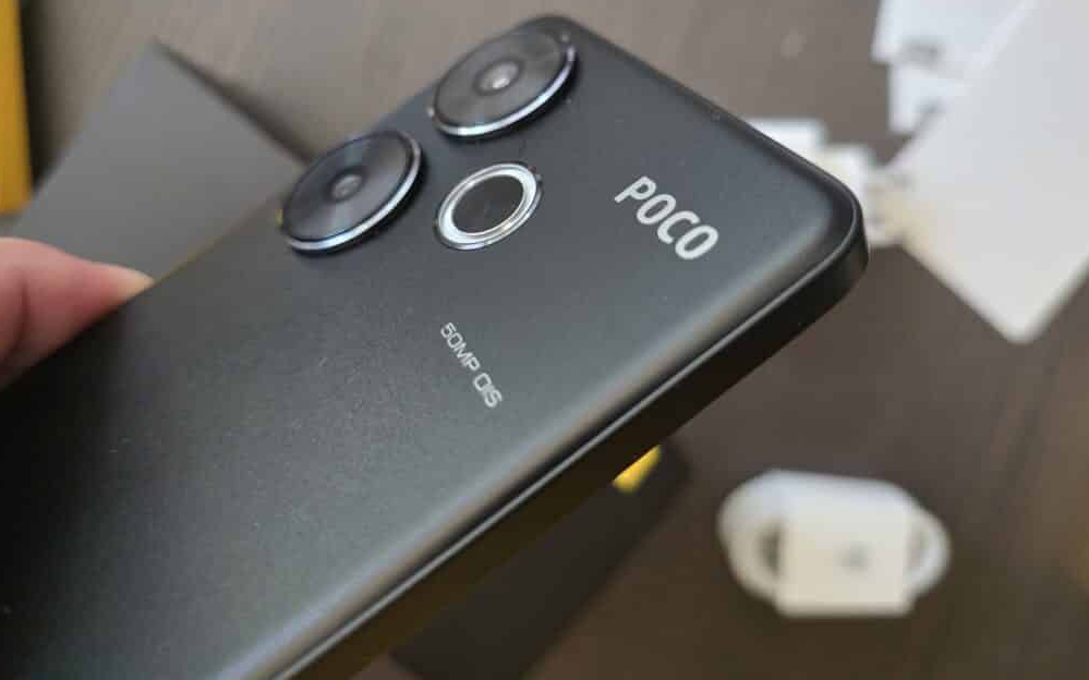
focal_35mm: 25
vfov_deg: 48.9
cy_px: 270
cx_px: 554
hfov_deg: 72.6
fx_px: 742
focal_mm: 6.3
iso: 800
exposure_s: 1/100
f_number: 1.7
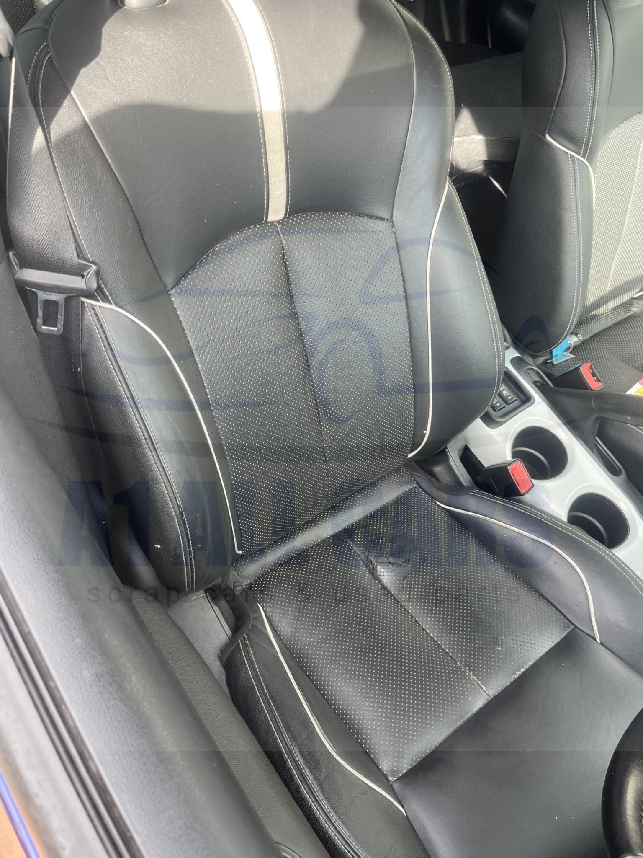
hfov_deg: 53.1
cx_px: 322
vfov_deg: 67.3
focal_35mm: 26
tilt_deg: -45.2
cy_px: 429
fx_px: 644
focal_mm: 5.1
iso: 64
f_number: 1.6
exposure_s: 1/126
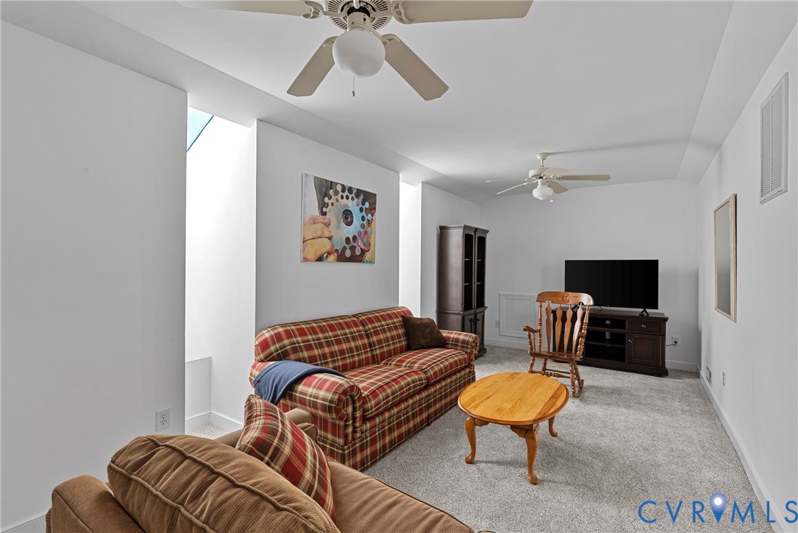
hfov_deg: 96.7
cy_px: 266
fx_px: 355
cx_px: 399
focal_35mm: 16
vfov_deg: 73.8
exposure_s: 1/13
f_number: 8
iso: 800
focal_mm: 16
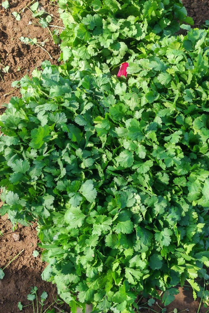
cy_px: 167
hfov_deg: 34.6
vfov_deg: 50.6
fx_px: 331
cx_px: 147
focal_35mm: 38
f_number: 1.95
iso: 50
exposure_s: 1/510
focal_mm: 5.52
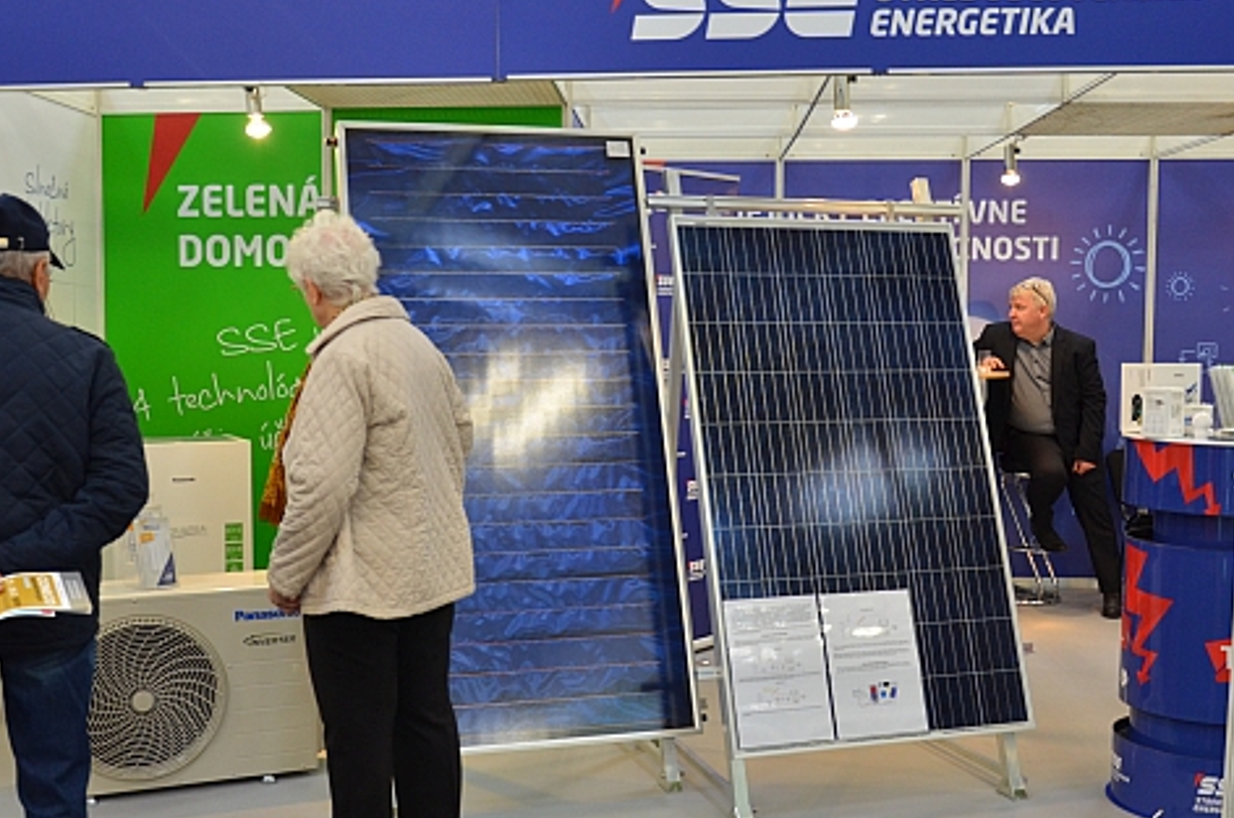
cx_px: 578
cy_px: 421
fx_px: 1369
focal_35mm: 40
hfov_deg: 48.5
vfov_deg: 33.3
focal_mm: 18
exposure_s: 1/60
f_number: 4
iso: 640
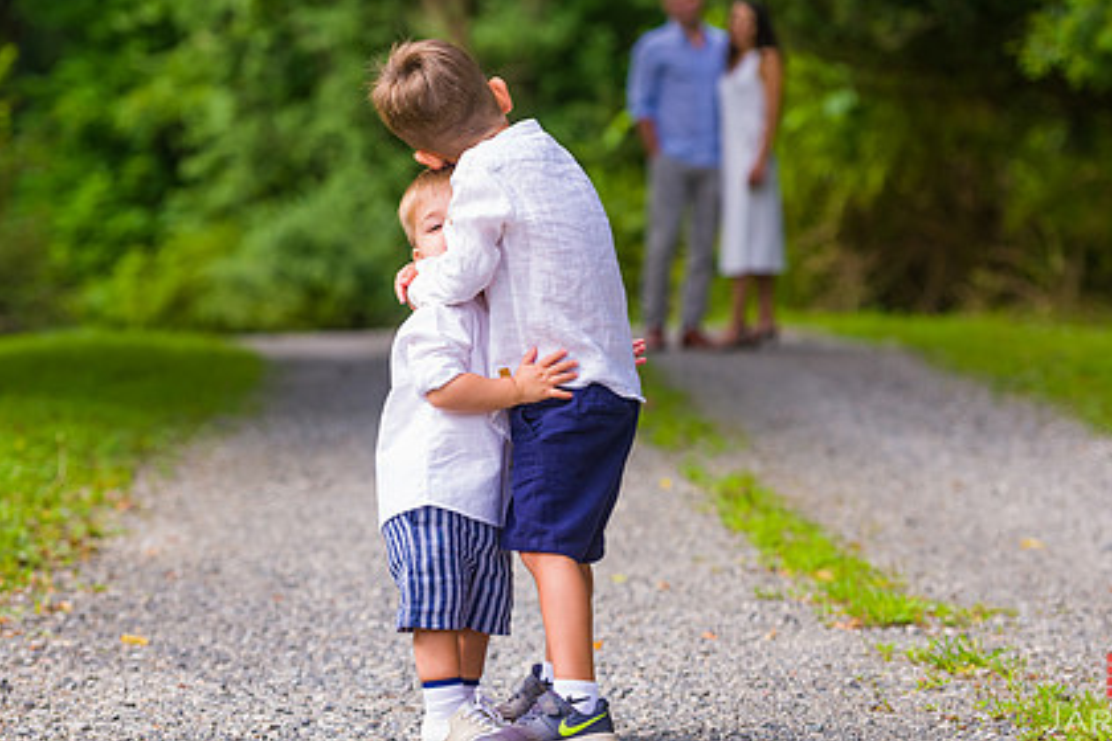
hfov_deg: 13.5
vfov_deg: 9.0
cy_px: 279
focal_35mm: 152
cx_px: 527
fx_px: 4695
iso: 200
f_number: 4
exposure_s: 1/640
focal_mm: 110
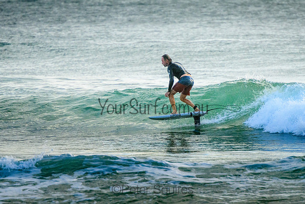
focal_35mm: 550
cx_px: 172
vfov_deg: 2.5
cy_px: 89
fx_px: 4661
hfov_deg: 3.7
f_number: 5.6
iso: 1600
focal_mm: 400
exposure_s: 1/3200
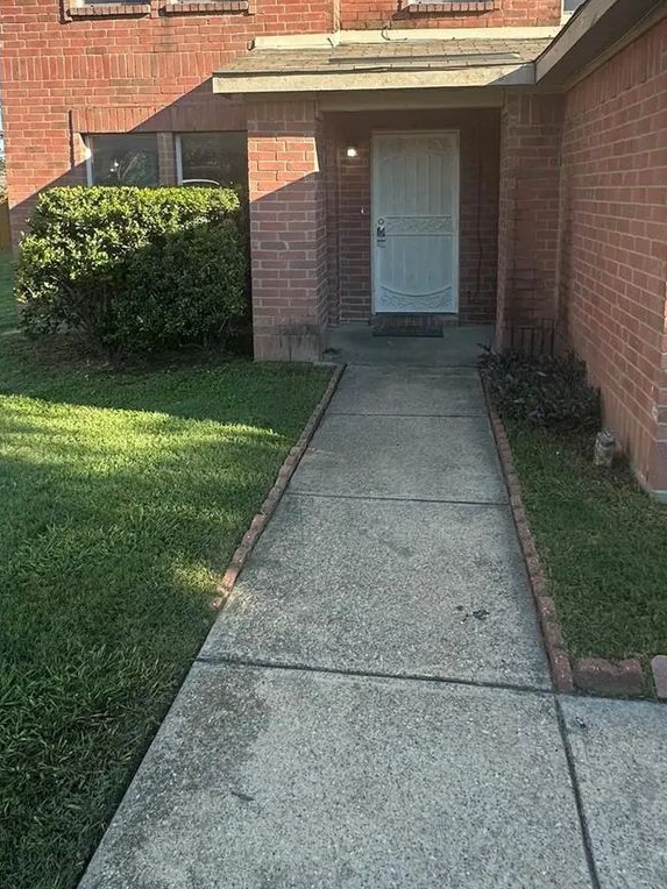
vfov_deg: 67.1
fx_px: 642
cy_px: 281
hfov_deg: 54.8
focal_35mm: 25
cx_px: 369
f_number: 2.2
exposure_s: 1/379
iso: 40
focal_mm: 2.22
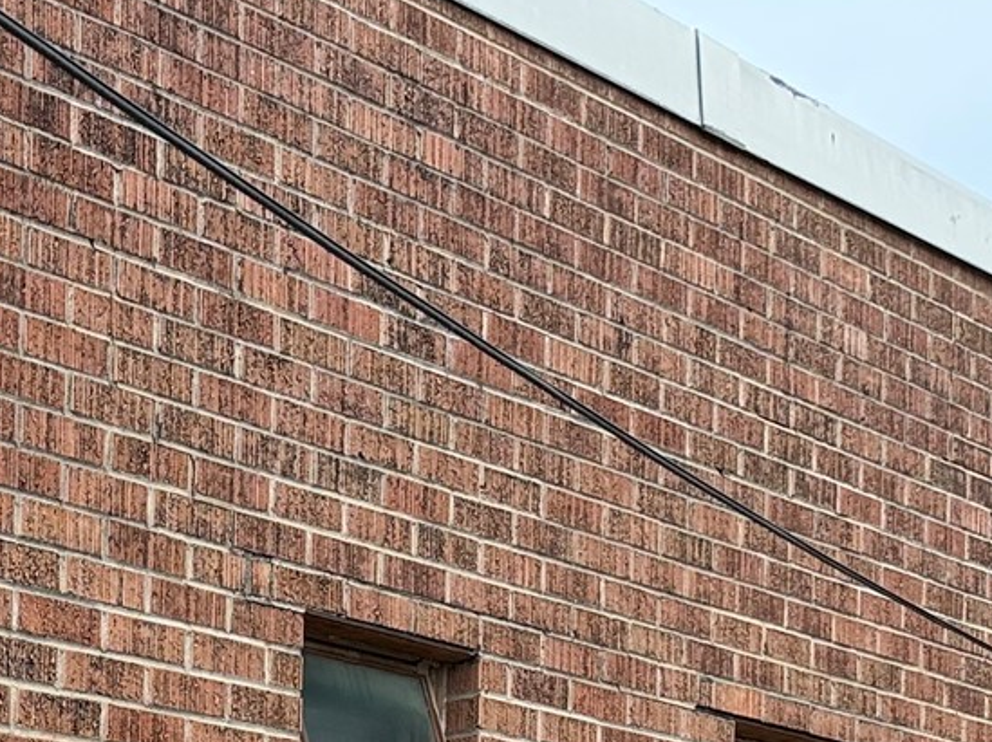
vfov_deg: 15.4
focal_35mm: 84
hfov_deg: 19.6
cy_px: 1278
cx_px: -575
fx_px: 2406
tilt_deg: -1.1
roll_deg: -0.6
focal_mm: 6.76
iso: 160
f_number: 1.78
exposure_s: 1/121
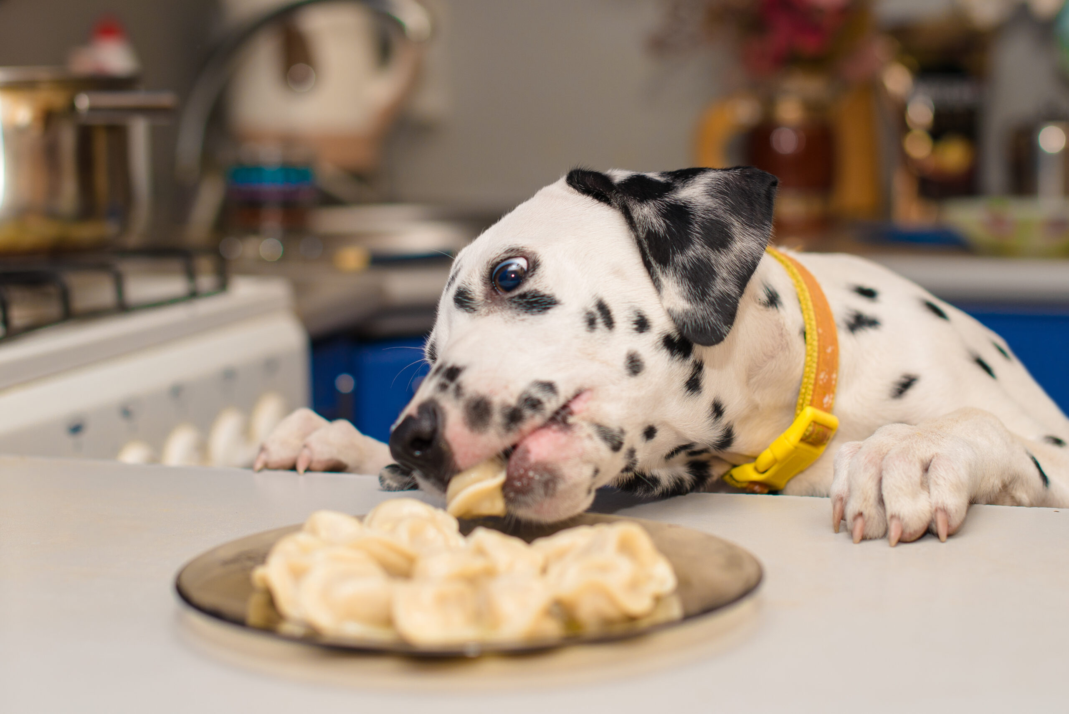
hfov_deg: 39.6
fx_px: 1485
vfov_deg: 27.0
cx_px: 534
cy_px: 357
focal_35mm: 50
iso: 100
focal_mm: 50
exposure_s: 1/200
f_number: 2.8
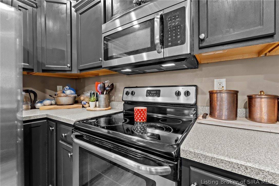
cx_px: 140
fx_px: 116
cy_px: 93
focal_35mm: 15
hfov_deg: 100.4
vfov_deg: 77.3
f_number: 11
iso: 400
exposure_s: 3.2
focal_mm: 10
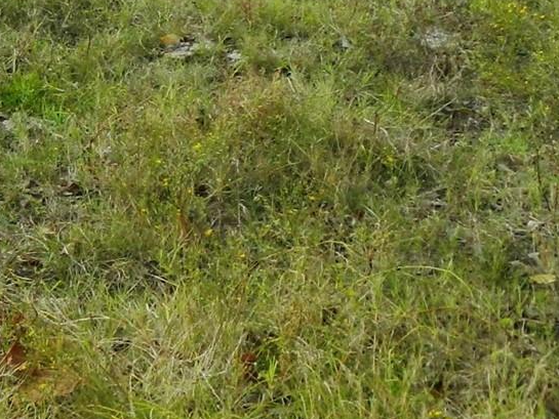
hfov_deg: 12.6
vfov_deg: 9.3
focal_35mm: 154
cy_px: -271
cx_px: -37
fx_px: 2487
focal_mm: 7.3
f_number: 3.5
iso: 110
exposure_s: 1/160
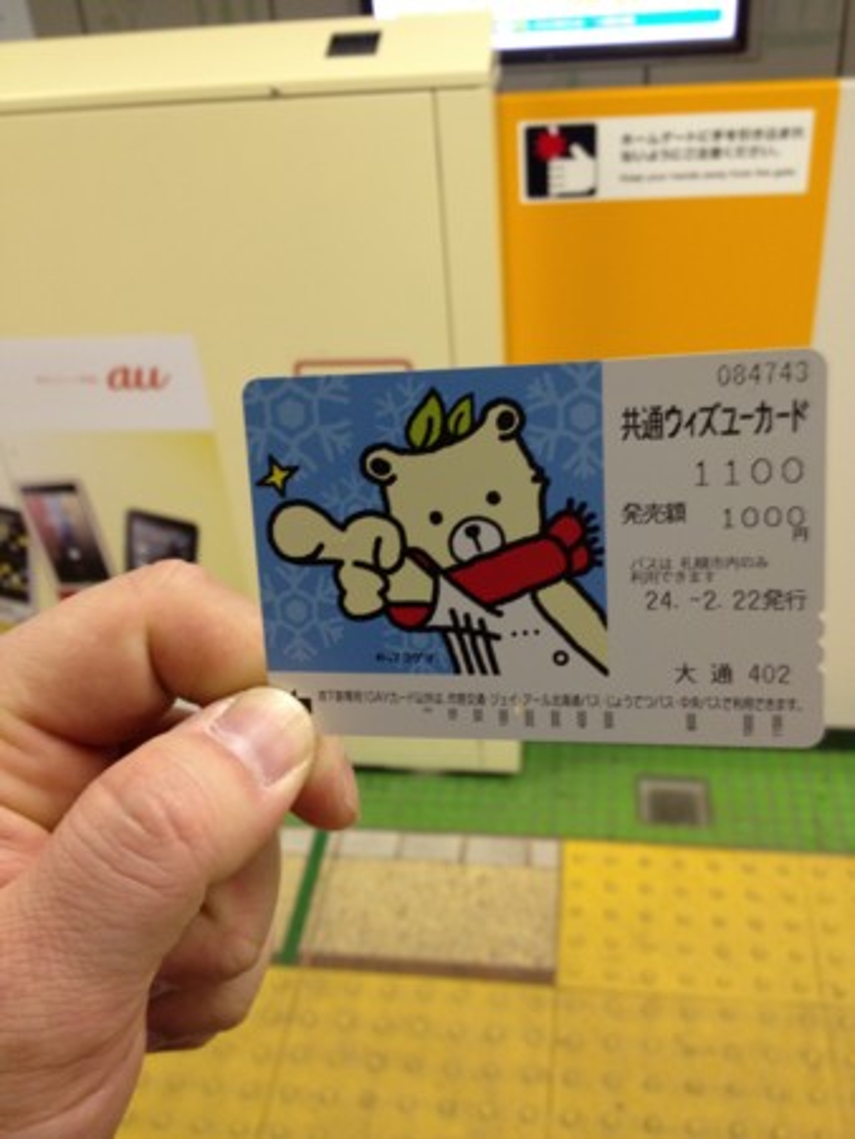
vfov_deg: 52.6
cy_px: 570
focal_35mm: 35
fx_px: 1152
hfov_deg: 40.7
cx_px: 428
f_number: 2.4
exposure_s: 1/20
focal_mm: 4.28
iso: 125
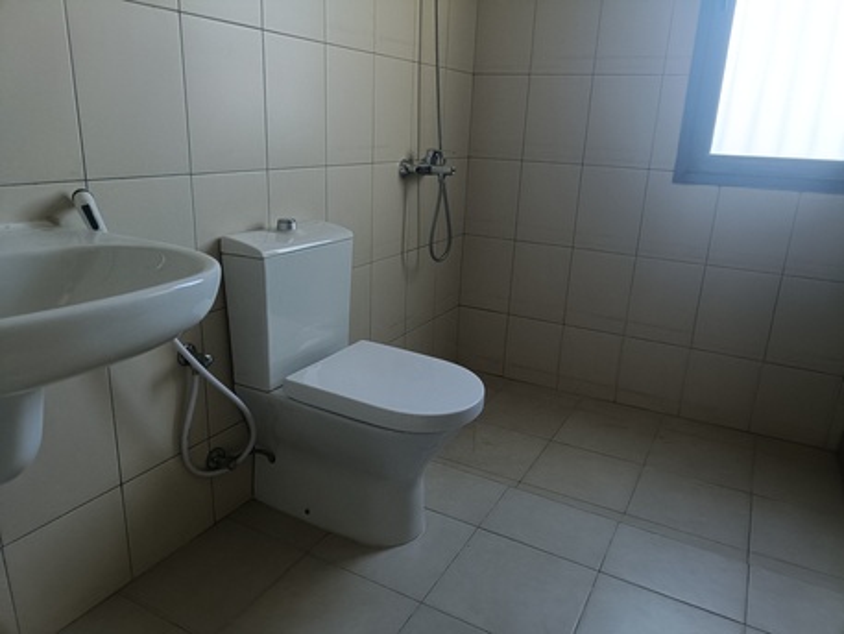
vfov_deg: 54.9
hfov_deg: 69.4
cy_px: 317
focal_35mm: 25
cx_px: 422
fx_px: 610
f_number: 1.7
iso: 1051
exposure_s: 1/50
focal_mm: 4.7
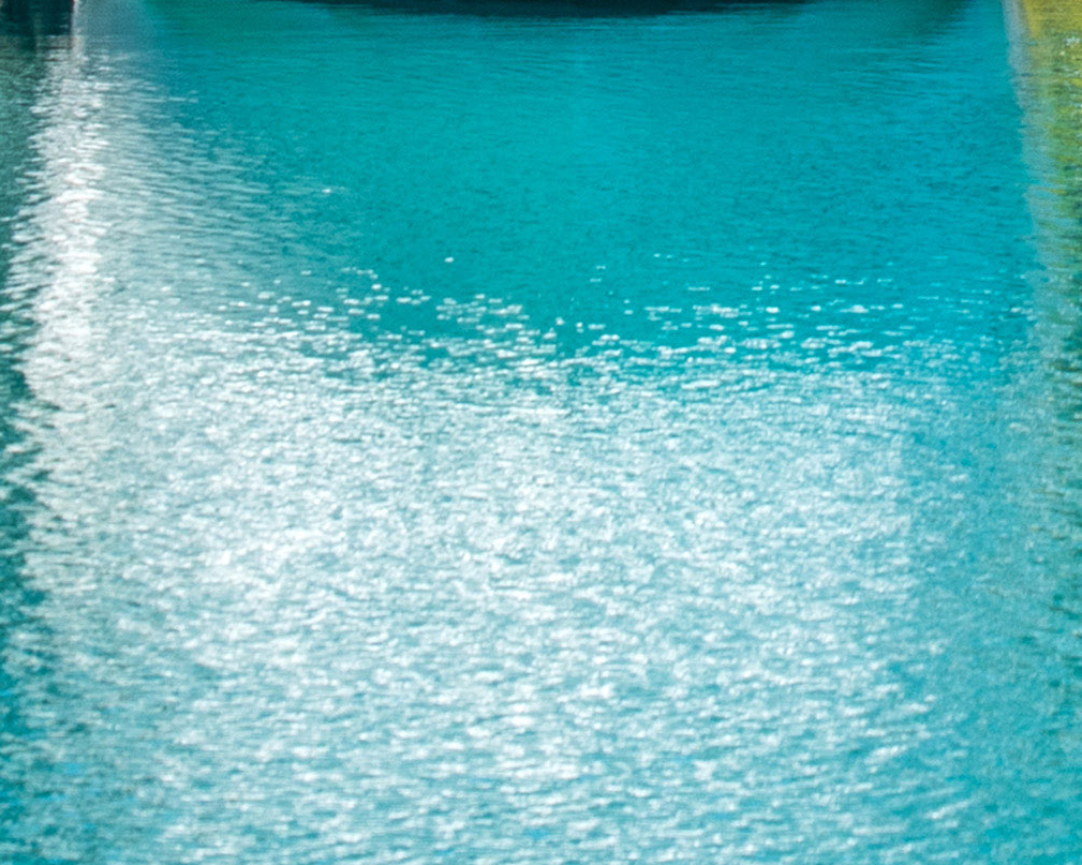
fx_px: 14697
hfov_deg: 4.2
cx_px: 1871
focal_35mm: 459
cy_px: -1084
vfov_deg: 3.3
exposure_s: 1/320
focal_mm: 82
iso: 100
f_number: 10
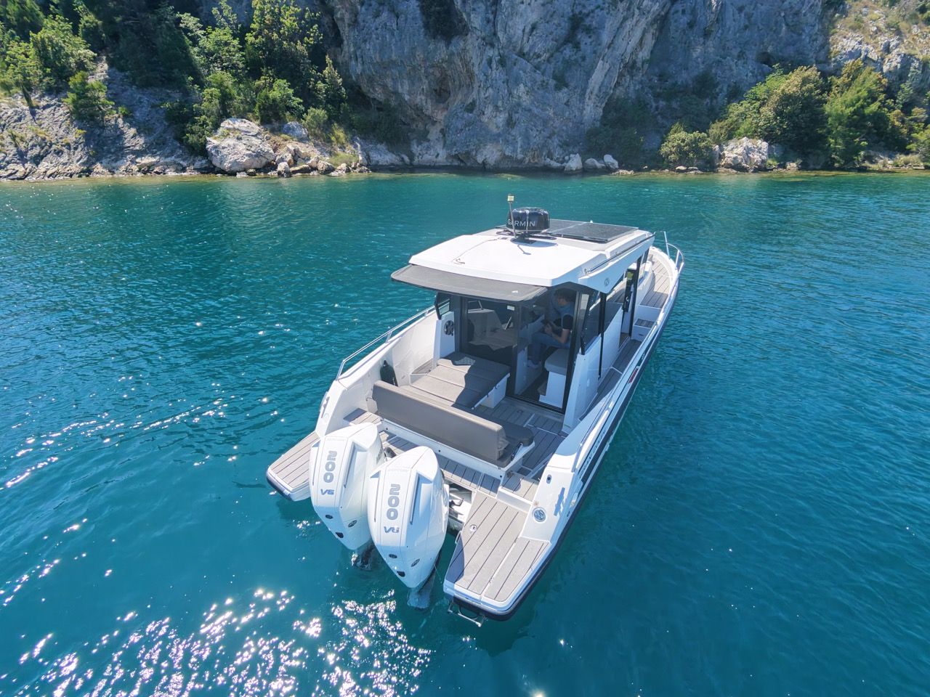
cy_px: 348
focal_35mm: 16
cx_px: 465
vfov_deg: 78.1
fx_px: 430
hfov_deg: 94.5
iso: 400
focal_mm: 3.05
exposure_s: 1/1500
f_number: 2.2
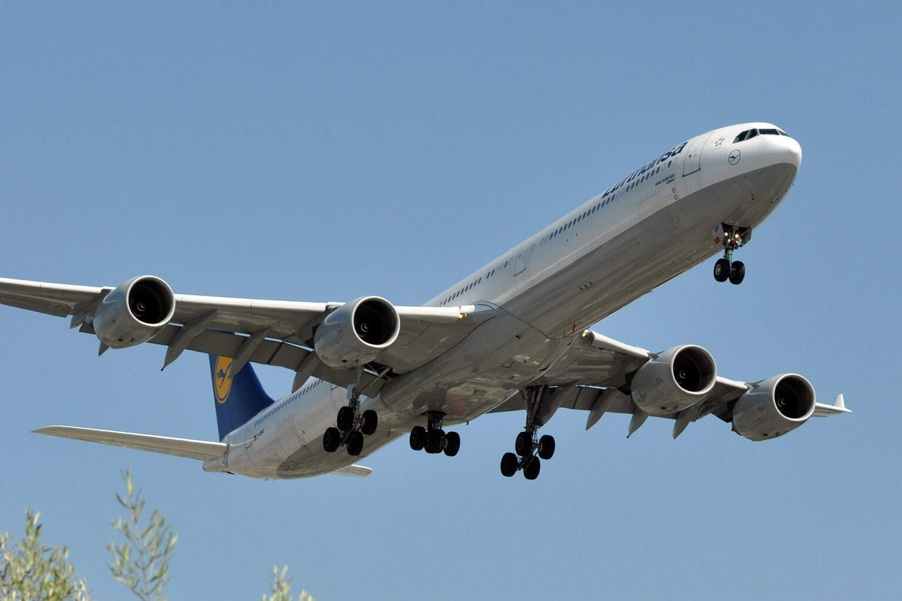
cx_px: 451
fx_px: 2630
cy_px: 300
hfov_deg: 19.5
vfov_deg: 13.0
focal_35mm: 105
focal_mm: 70
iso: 200
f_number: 6.3
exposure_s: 1/1250
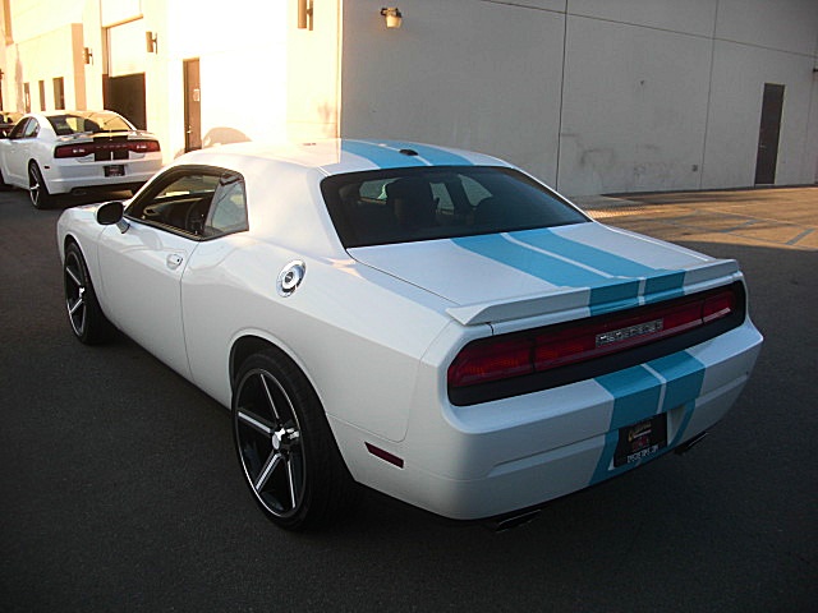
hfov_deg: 51.4
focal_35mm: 36
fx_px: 851
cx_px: 409
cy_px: 306
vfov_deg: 39.7
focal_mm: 6.3
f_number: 2.8
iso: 50
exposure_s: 1/200
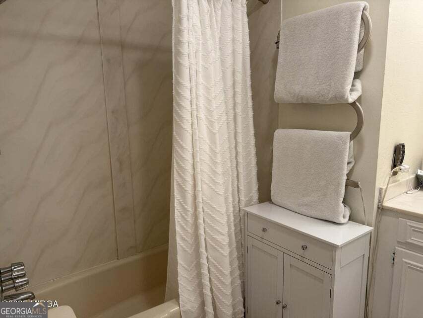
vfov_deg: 56.8
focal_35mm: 24
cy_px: 159
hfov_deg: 71.6
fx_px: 293
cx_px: 212
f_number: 1.78
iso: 100
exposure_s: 1/60
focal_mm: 6.76
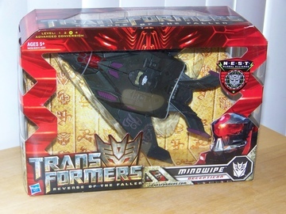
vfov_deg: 18.9
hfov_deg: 25.0
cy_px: 107
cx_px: 143
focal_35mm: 78
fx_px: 644
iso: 200
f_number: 3.2
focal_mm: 13.2
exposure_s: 1/30
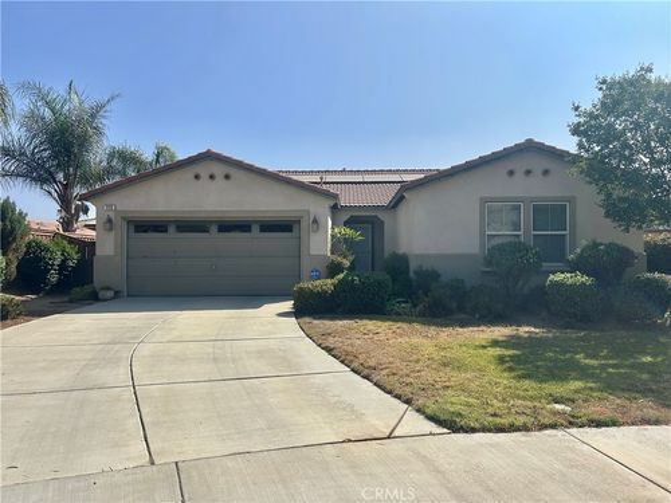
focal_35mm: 26
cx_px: 336
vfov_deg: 53.1
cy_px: 252
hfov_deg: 67.3
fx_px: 504
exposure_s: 1/6993
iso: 50
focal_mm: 5.7
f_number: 1.5
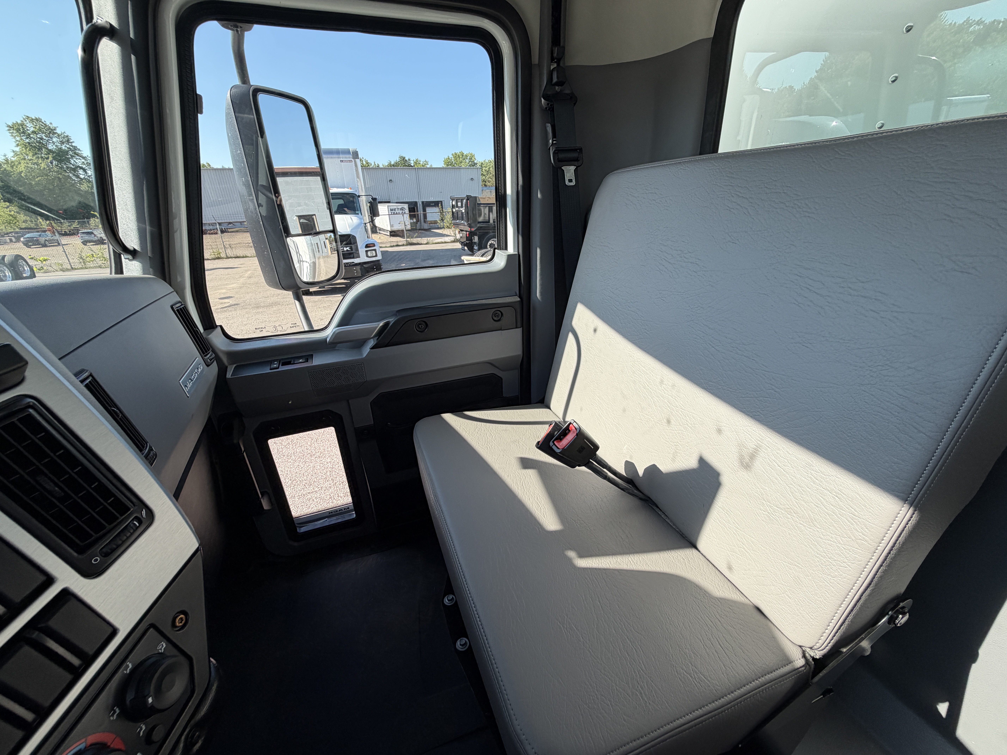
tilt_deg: -23.4
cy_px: 378
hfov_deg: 102.1
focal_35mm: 14
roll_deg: +3.3
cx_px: 504
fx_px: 407
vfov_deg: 85.7
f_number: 2.2
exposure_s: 1/486
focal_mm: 2.22
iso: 64
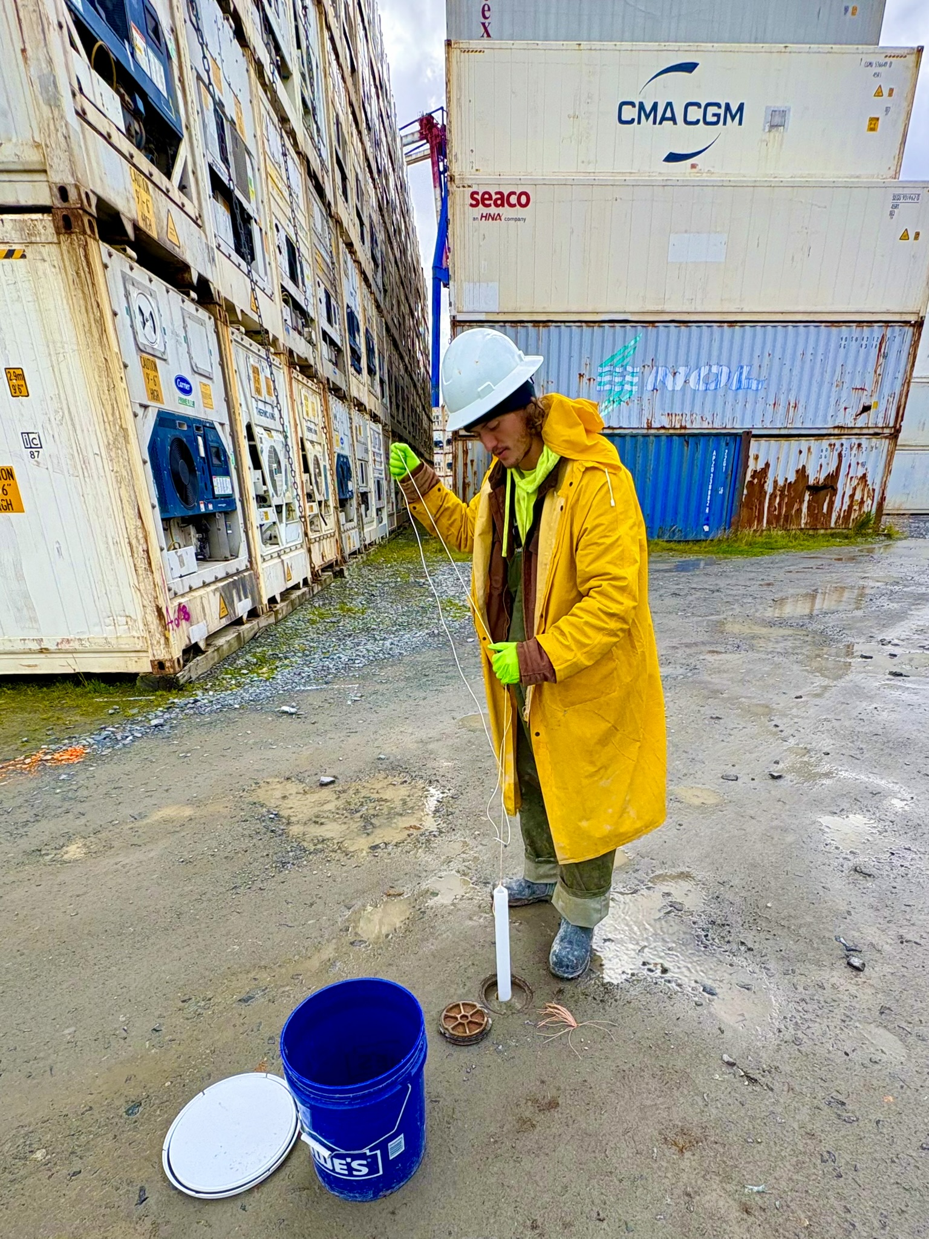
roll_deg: +0.7
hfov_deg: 85.7
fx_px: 501
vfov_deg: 102.1
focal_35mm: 14
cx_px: 464
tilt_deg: -21.5
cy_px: 620
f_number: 2.2
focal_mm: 2.22
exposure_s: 1/421
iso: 40
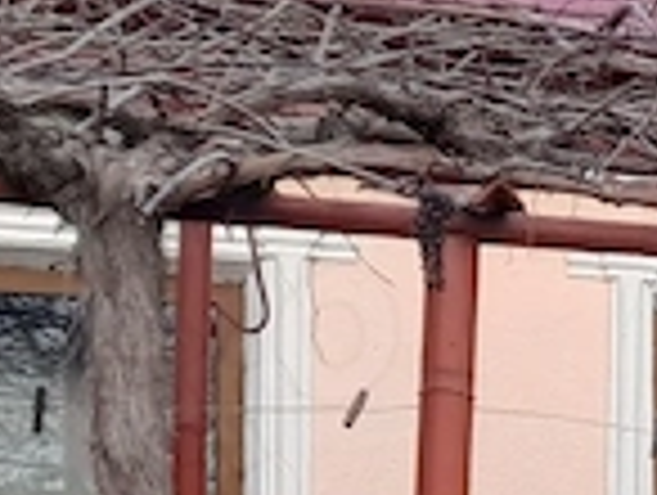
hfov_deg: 10.2
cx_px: 1494
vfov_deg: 8.5
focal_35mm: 171
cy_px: 702
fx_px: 3251
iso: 32
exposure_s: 1/100
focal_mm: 4.6
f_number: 2
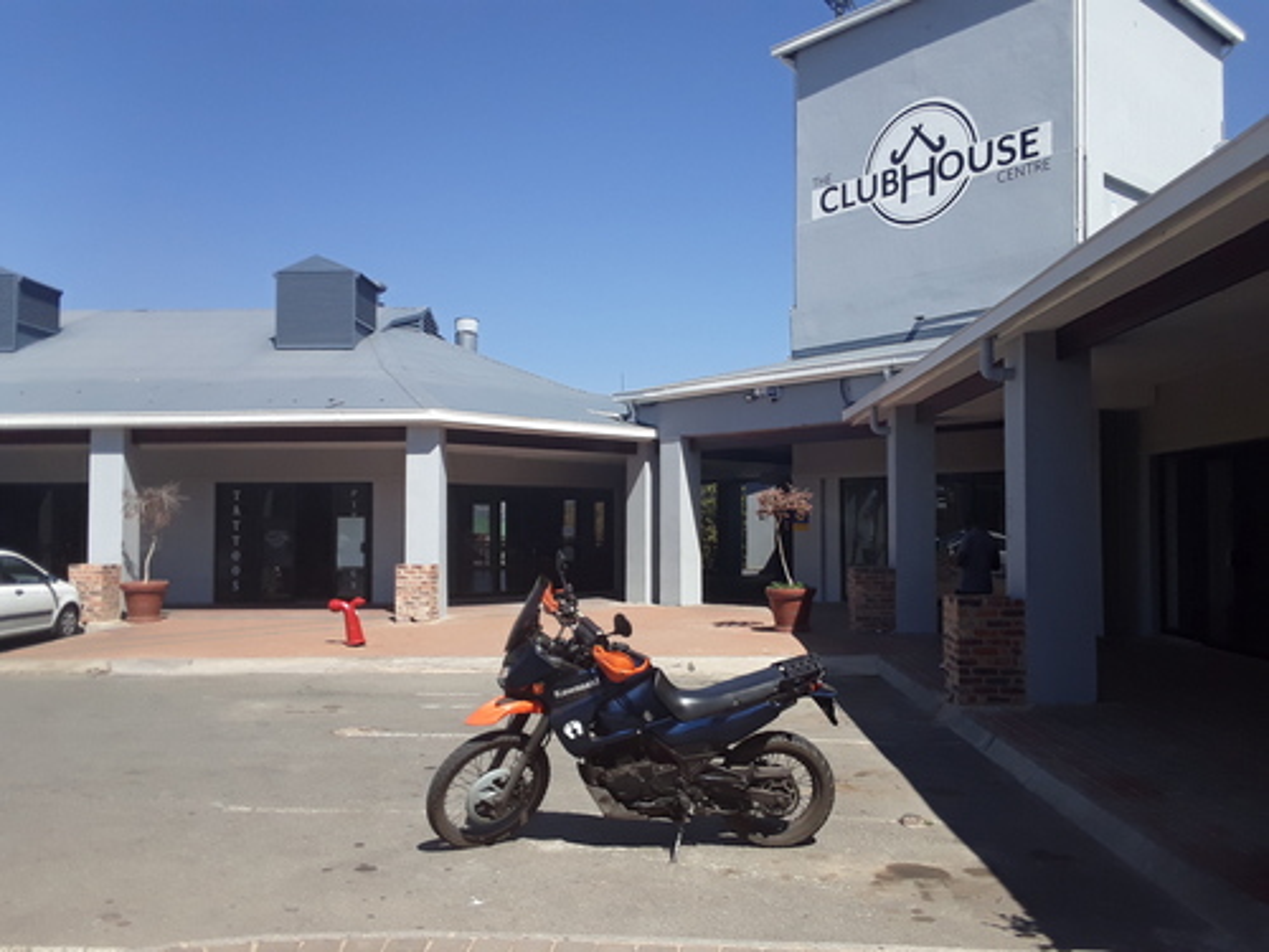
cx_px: 634
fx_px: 1100
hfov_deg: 60.0
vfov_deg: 46.8
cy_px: 476
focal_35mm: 30
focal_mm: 2.2
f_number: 1.9
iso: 40
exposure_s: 1/1499
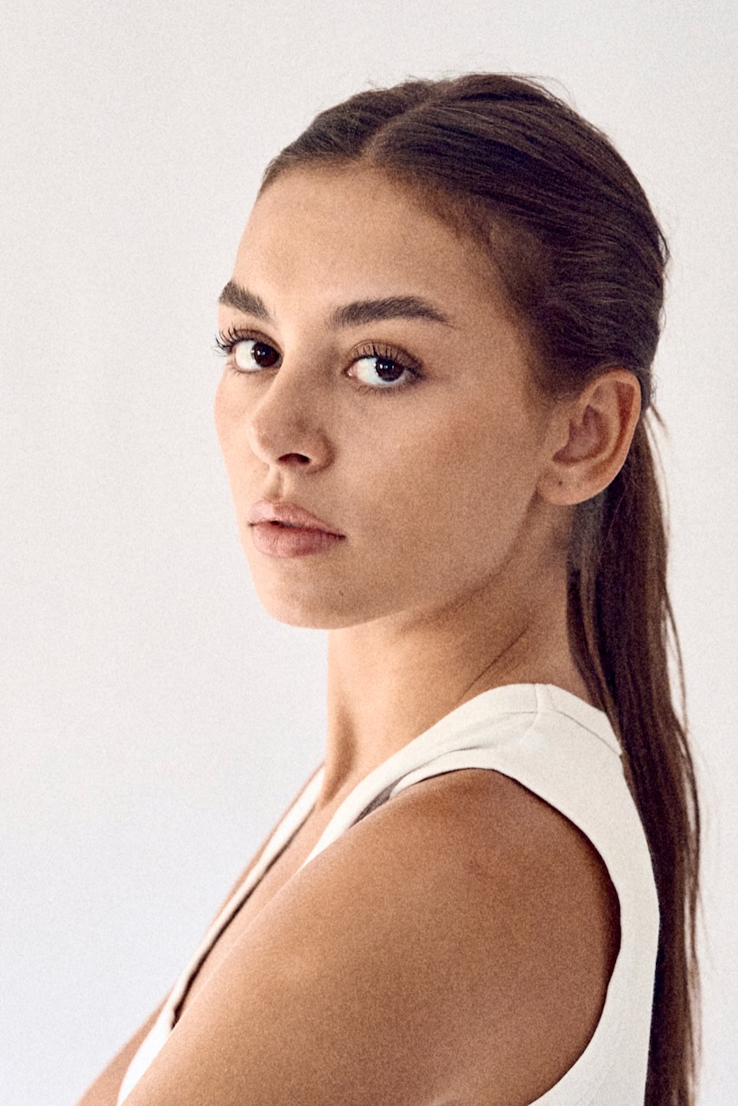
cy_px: 553
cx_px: 369
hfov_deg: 27.0
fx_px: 1537
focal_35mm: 50
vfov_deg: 39.6
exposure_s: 1/200
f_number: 2.8
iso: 2000
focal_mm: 50
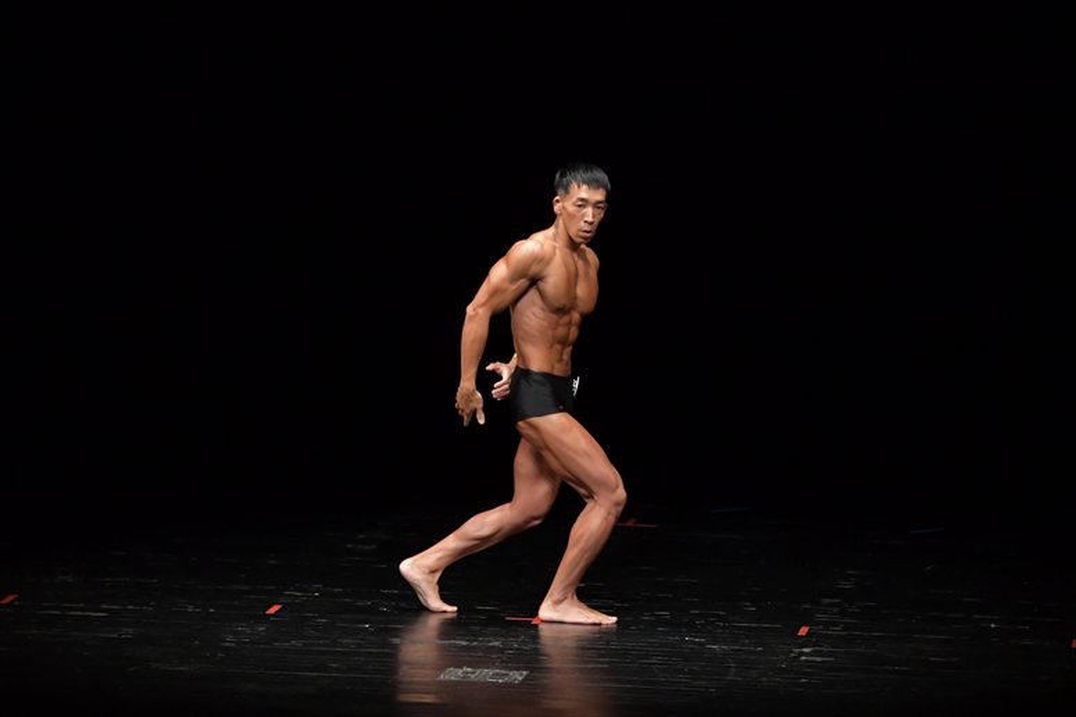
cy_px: 358
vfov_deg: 6.1
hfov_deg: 9.2
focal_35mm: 225
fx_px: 6722
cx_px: 538
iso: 3200
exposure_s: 1/400
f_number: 5.6
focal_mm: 150
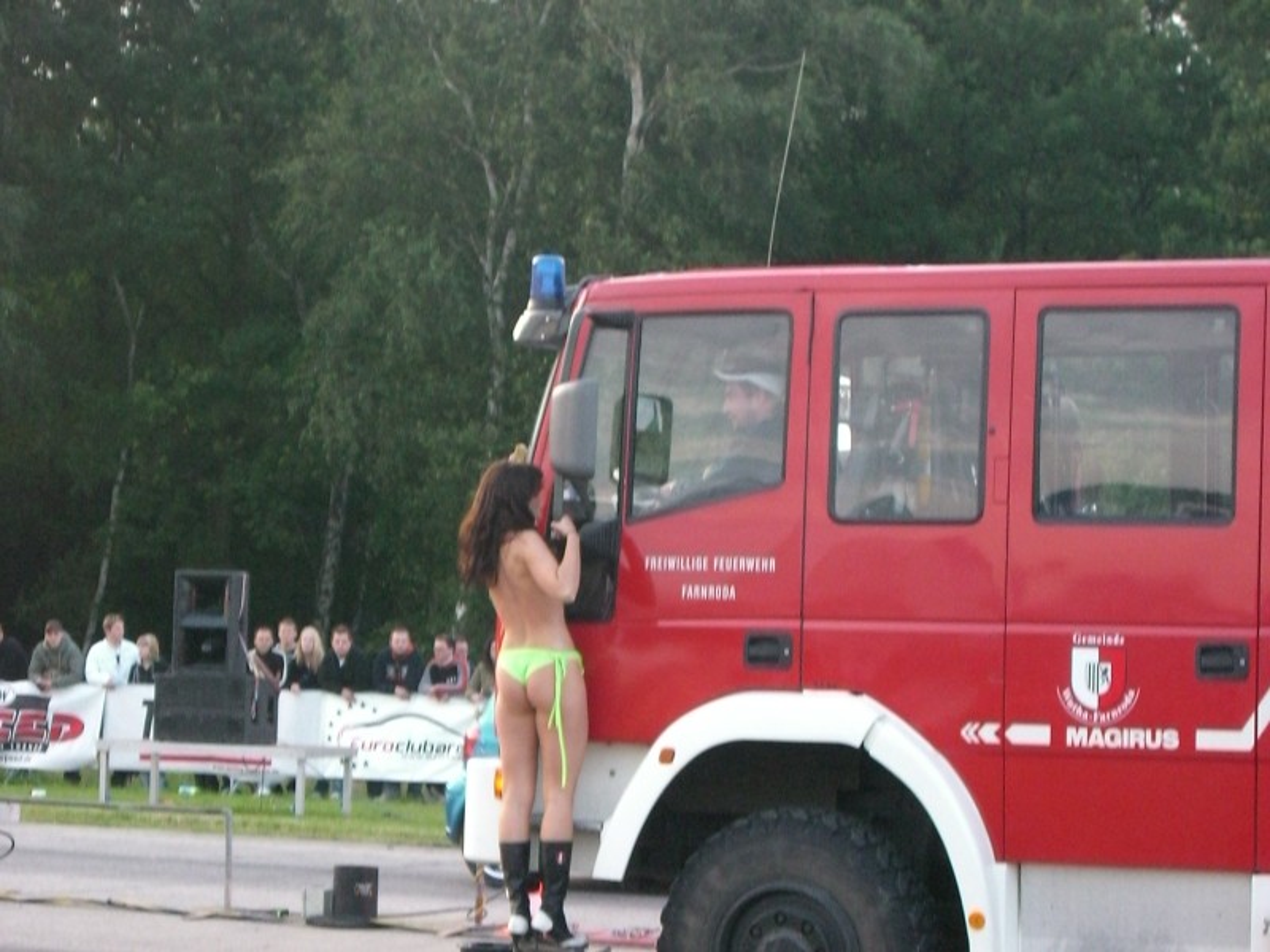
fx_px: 4182
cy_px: 476
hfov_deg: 17.3
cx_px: 635
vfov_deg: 13.0
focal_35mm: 114
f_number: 5.2
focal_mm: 18.6
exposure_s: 1/125
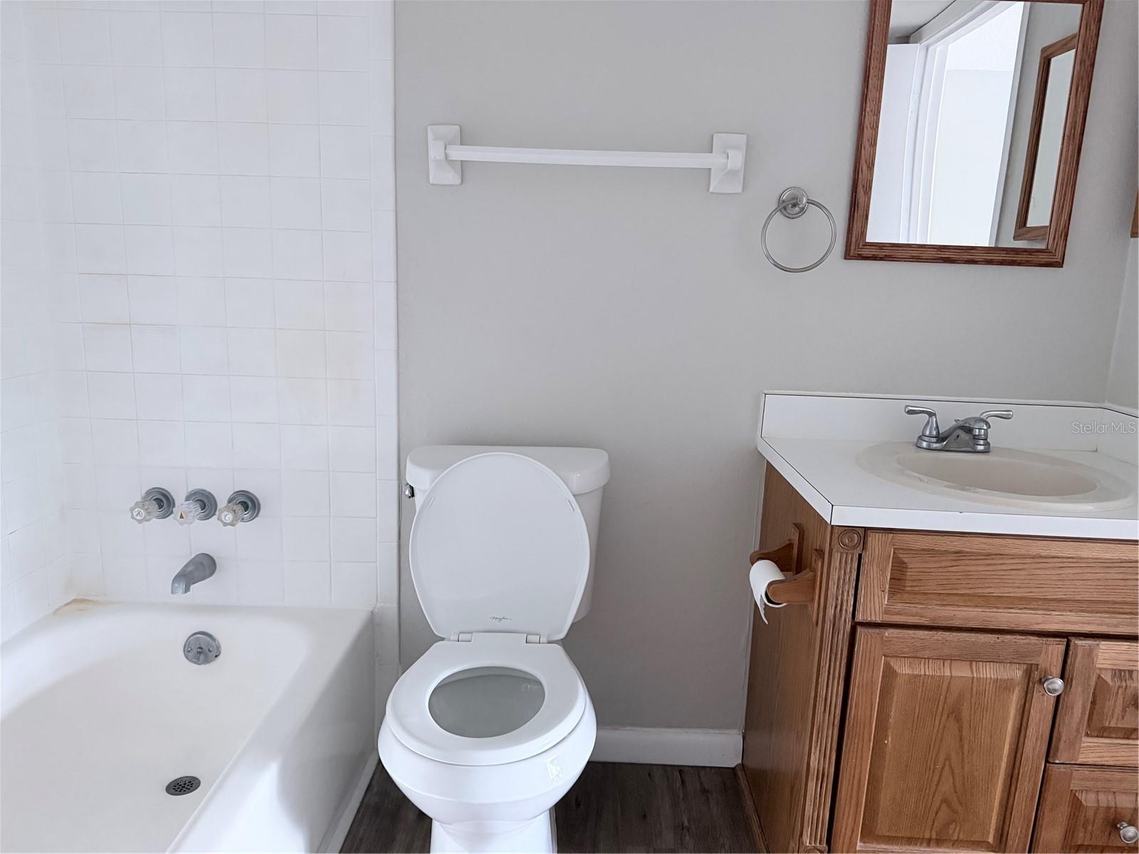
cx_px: 570
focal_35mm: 24
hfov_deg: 71.6
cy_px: 427
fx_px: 790
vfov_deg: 56.8
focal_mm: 6.76
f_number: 1.78
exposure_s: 1/60
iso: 800
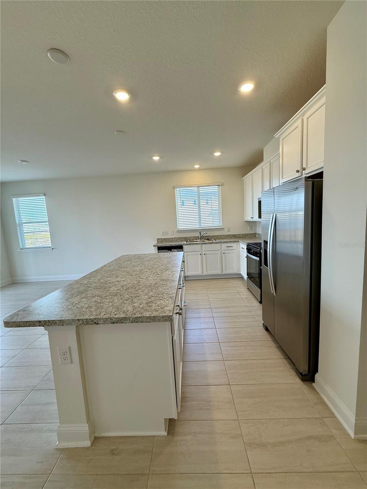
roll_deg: +3.1
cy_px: 244
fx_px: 198
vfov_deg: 102.1
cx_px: 184
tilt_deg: -6.2
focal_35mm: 14
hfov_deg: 85.7
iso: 80
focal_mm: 2.22
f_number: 2.2
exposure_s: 1/120
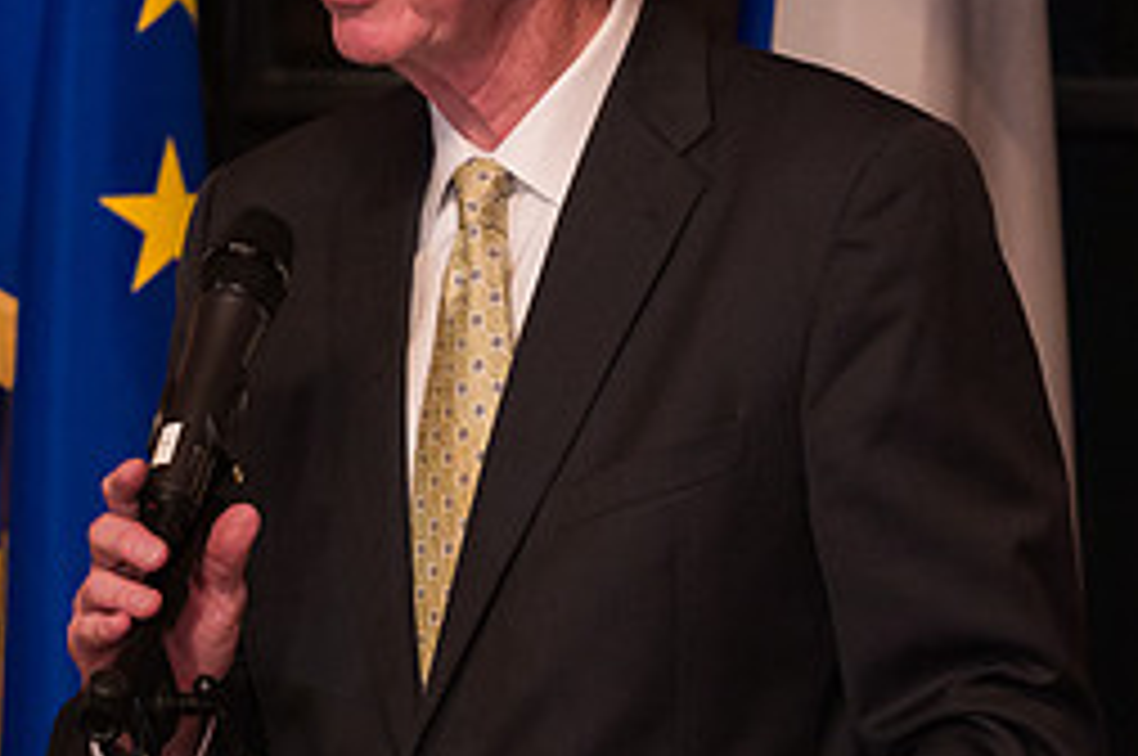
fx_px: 12091
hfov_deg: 5.4
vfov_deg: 3.6
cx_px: 505
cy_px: 268
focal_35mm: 383
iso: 3200
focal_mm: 155
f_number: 3.2
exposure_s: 1/200
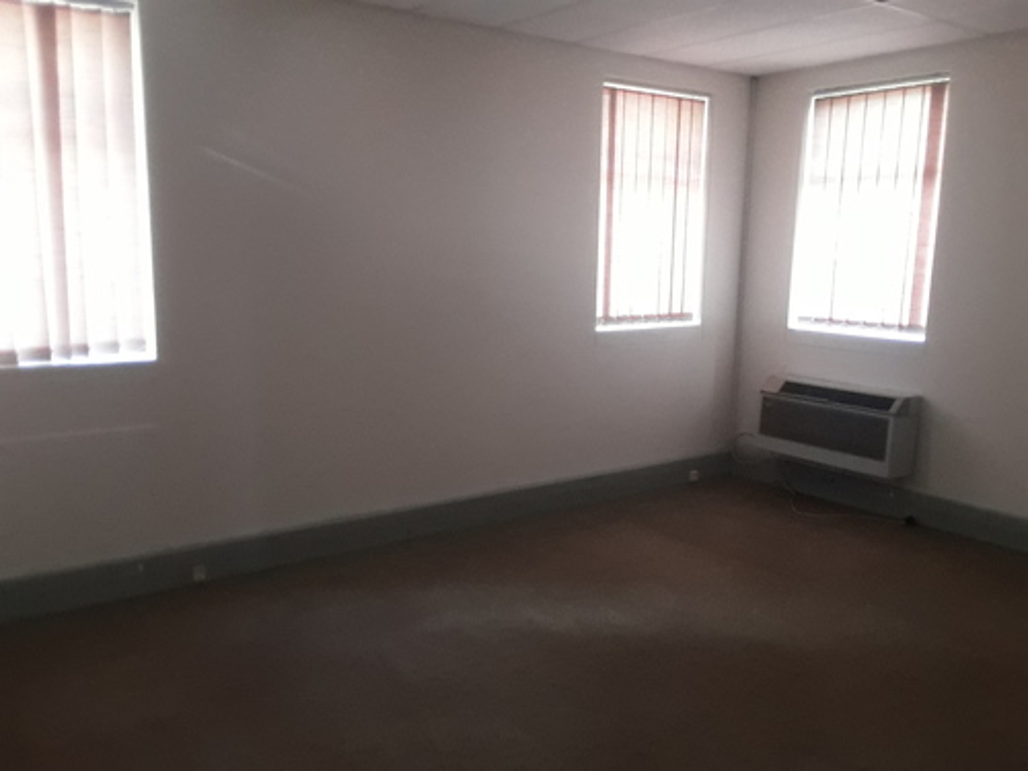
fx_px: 891
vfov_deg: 46.8
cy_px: 386
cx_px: 514
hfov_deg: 60.0
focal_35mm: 30
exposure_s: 1/50
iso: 250
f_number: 1.9
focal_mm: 2.2
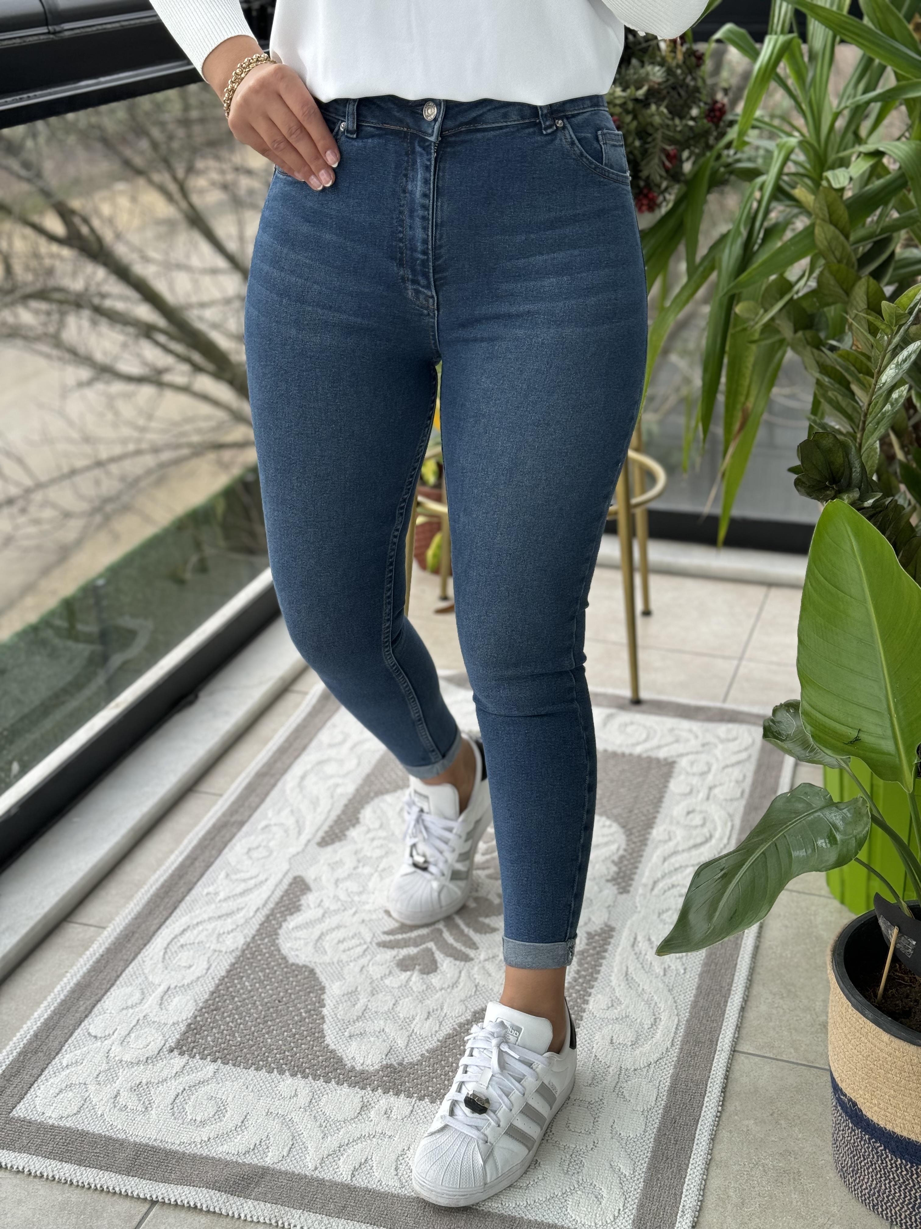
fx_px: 1703
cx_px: 460
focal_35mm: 48
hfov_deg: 30.3
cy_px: 614
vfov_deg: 39.7
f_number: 1.78
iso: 80
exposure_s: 1/169
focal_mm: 6.86
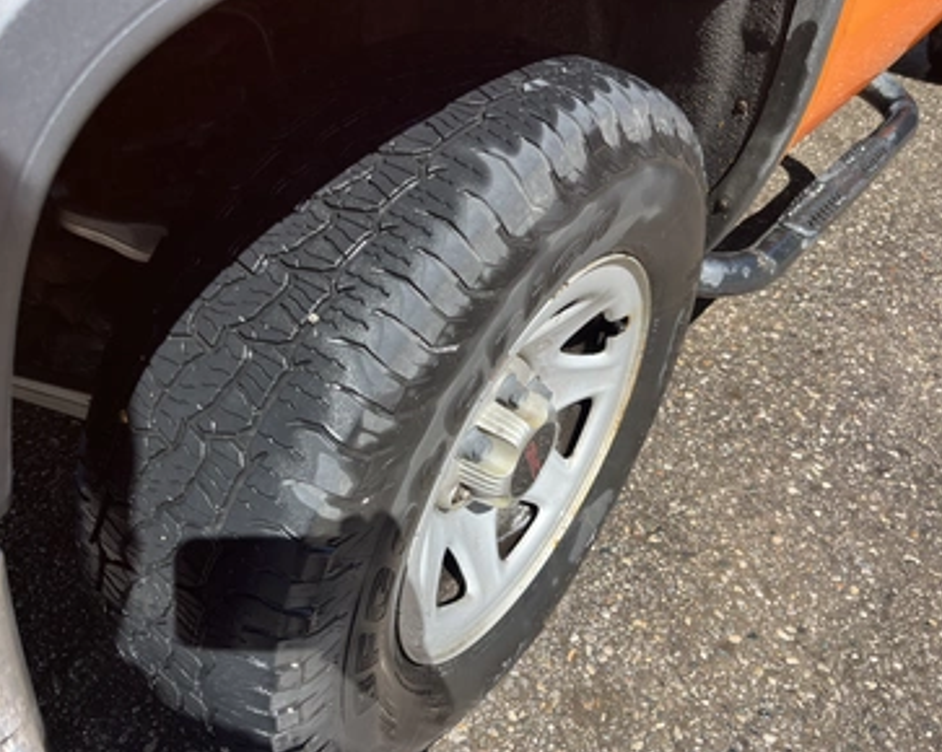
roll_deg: -6.4
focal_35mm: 28
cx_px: 465
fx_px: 780
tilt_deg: -42.4
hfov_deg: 62.2
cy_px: 381
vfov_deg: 51.5
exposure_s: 1/1441
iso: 50
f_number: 1.6
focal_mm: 5.1
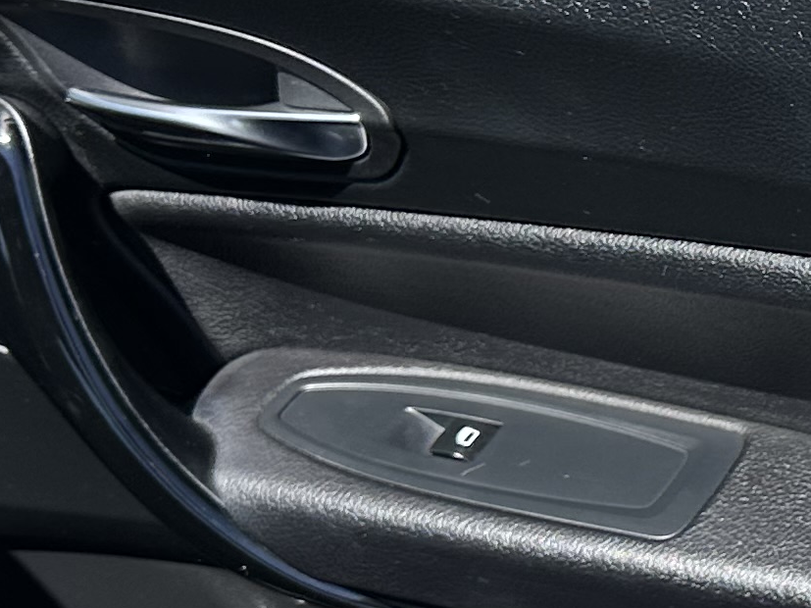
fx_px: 2741
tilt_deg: -32.8
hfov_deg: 15.2
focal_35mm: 117
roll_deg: +2.7
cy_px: 175
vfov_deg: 12.6
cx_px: 1331
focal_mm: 6.86
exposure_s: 1/2252
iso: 80
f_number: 1.78
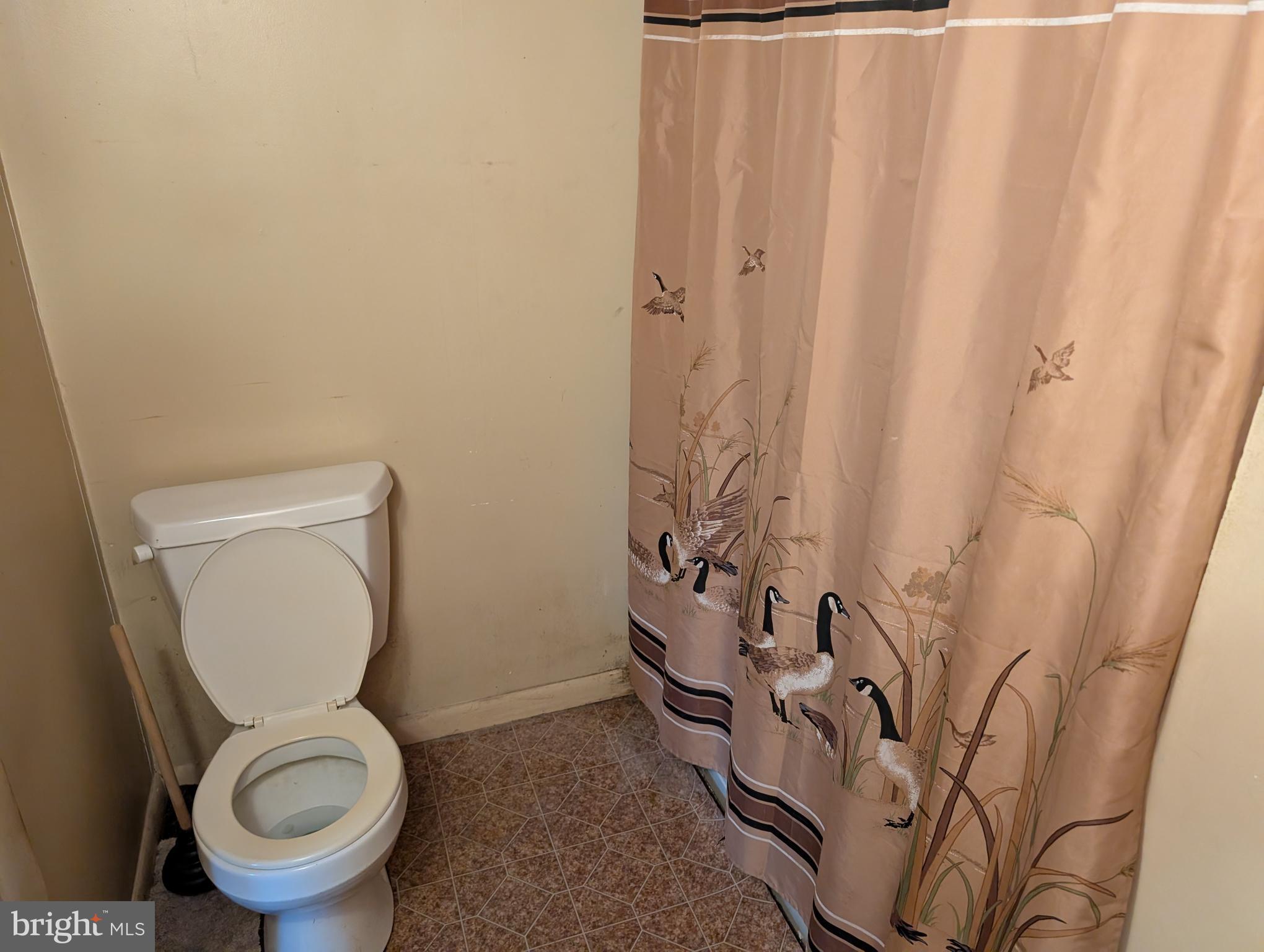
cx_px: 632
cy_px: 476
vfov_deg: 56.9
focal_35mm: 24
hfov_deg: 71.5
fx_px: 878
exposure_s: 1/120
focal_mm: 6.9
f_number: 1.68
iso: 1930
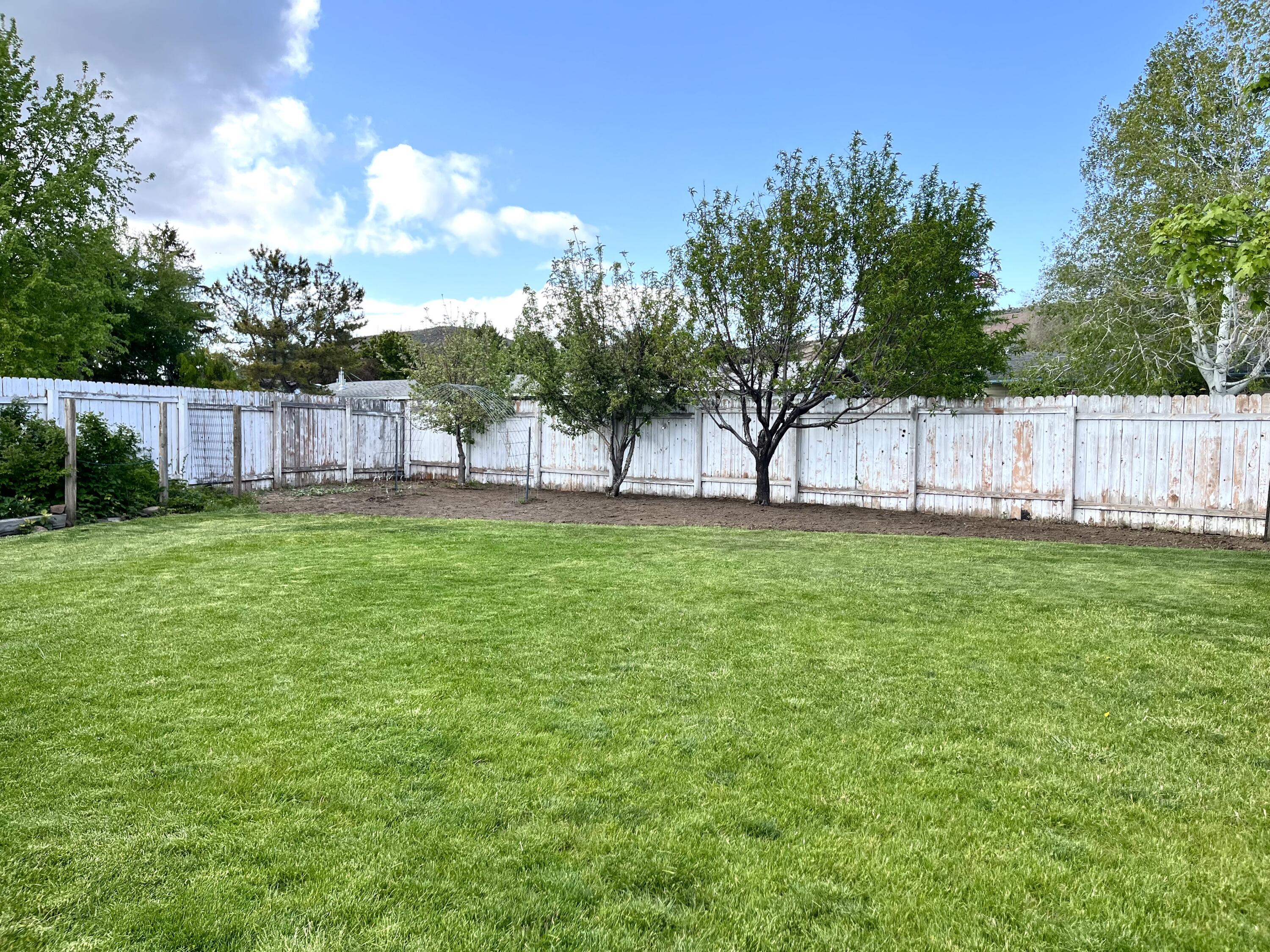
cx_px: 635
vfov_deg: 53.1
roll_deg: -0.5
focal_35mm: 26
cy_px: 476
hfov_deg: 67.3
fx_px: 954
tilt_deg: -1.6
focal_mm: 5.1
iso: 50
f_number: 1.6
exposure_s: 1/1266
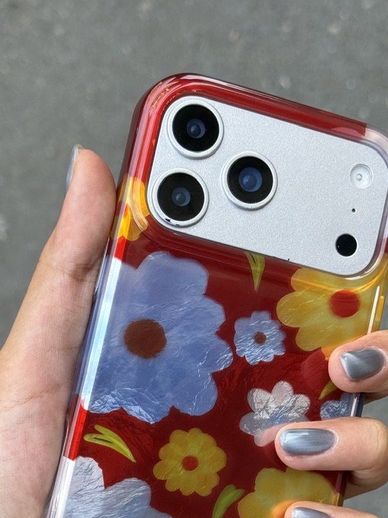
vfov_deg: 24.4
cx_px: 192
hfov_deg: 18.7
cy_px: 392
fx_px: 1181
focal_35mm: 79
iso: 80
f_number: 1.78
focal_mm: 6.76
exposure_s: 1/523
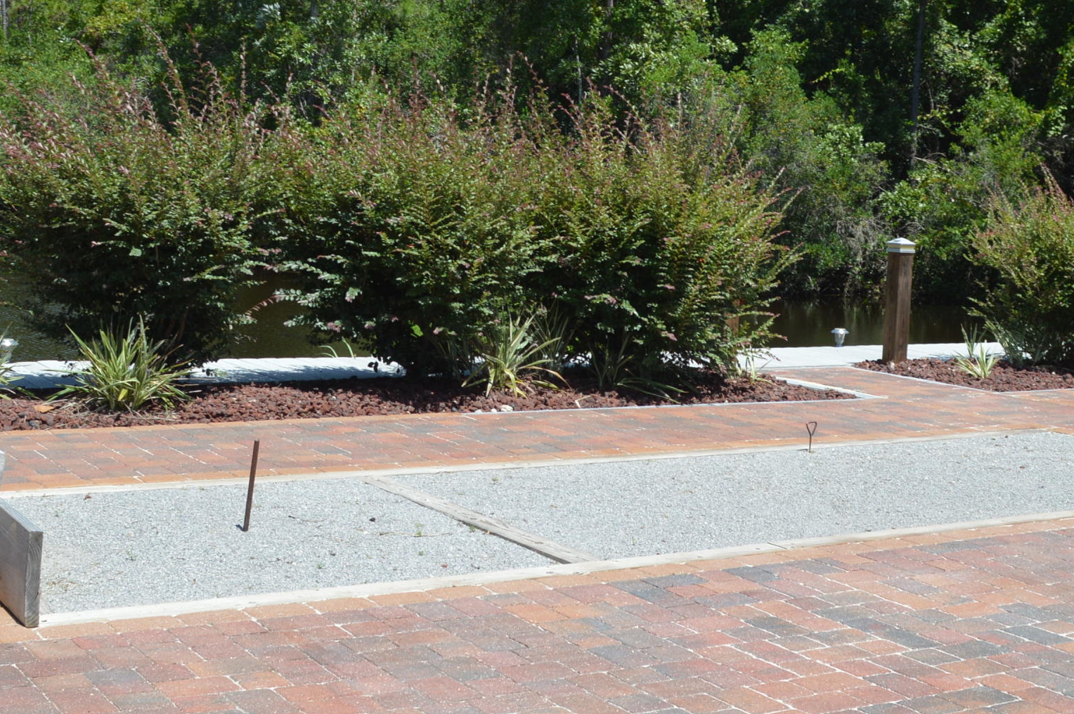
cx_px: 529
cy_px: 313
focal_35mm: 53
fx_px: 1580
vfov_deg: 25.5
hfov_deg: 37.5
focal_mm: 18
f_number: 7.1
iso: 100
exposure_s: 1/200
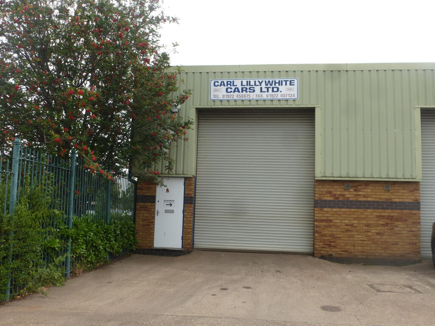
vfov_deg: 39.7
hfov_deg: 51.4
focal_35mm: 36
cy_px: 163
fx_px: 452
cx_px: 218
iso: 100
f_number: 4
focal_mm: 6.4
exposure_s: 1/500
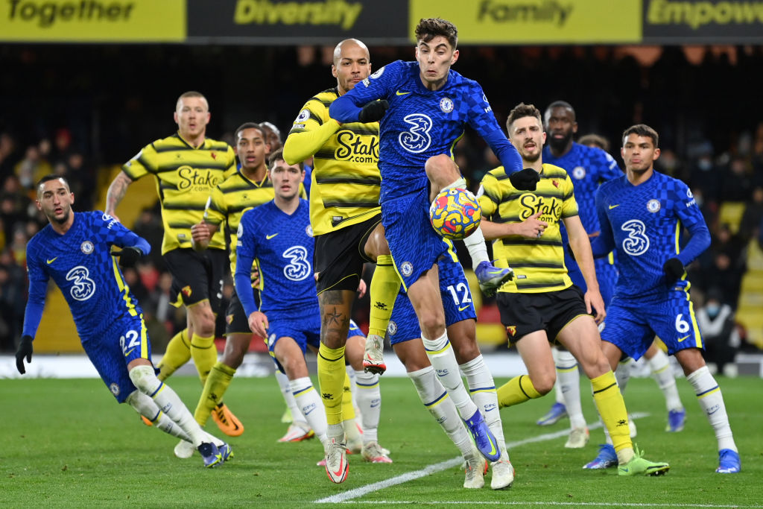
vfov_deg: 6.9
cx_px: 382
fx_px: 4239
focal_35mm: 200
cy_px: 254
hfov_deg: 10.3
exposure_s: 1/2000
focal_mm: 200
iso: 2500
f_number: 2.8
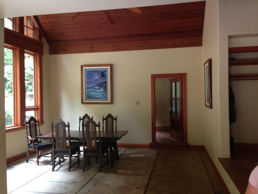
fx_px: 246
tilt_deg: -0.6
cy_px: 97
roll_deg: +0.7
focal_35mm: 33
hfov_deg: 55.4
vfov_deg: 42.9
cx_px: 129
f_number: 2.4
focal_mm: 4.12
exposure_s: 1/20
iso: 125
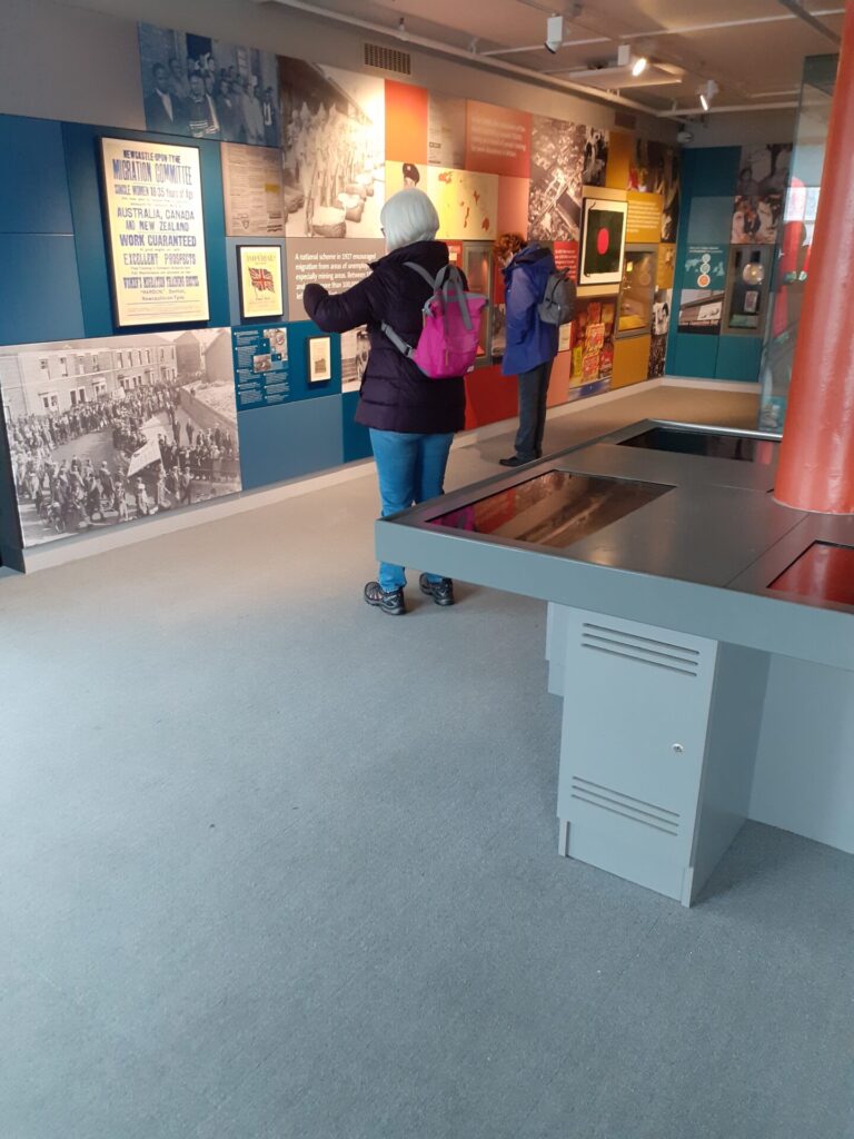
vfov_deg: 65.3
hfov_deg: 51.4
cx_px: 427
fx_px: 888
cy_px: 570
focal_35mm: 27
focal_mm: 3.6
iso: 200
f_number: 1.9
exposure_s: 1/25
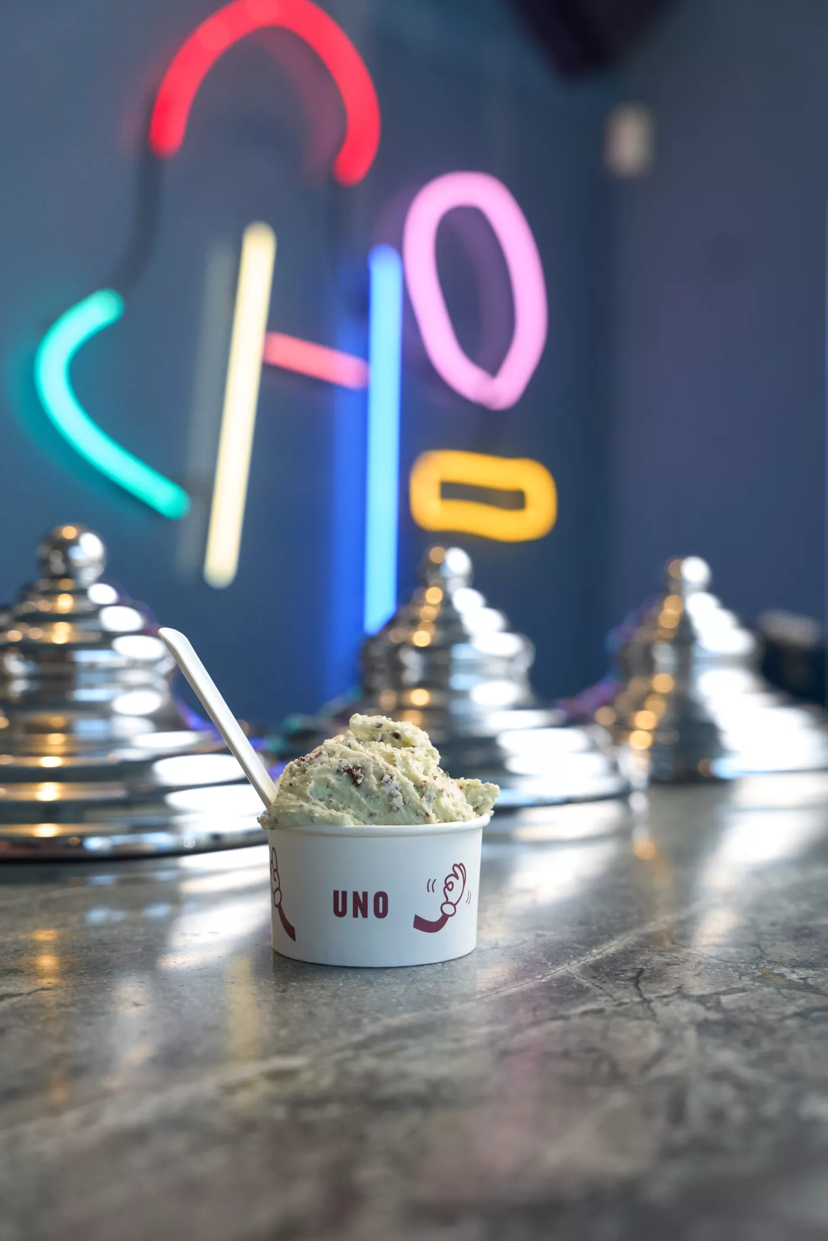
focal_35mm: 44
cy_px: 620
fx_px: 1517
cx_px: 414
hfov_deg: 30.5
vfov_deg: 44.5
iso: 400
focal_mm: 44
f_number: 4
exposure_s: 1/100
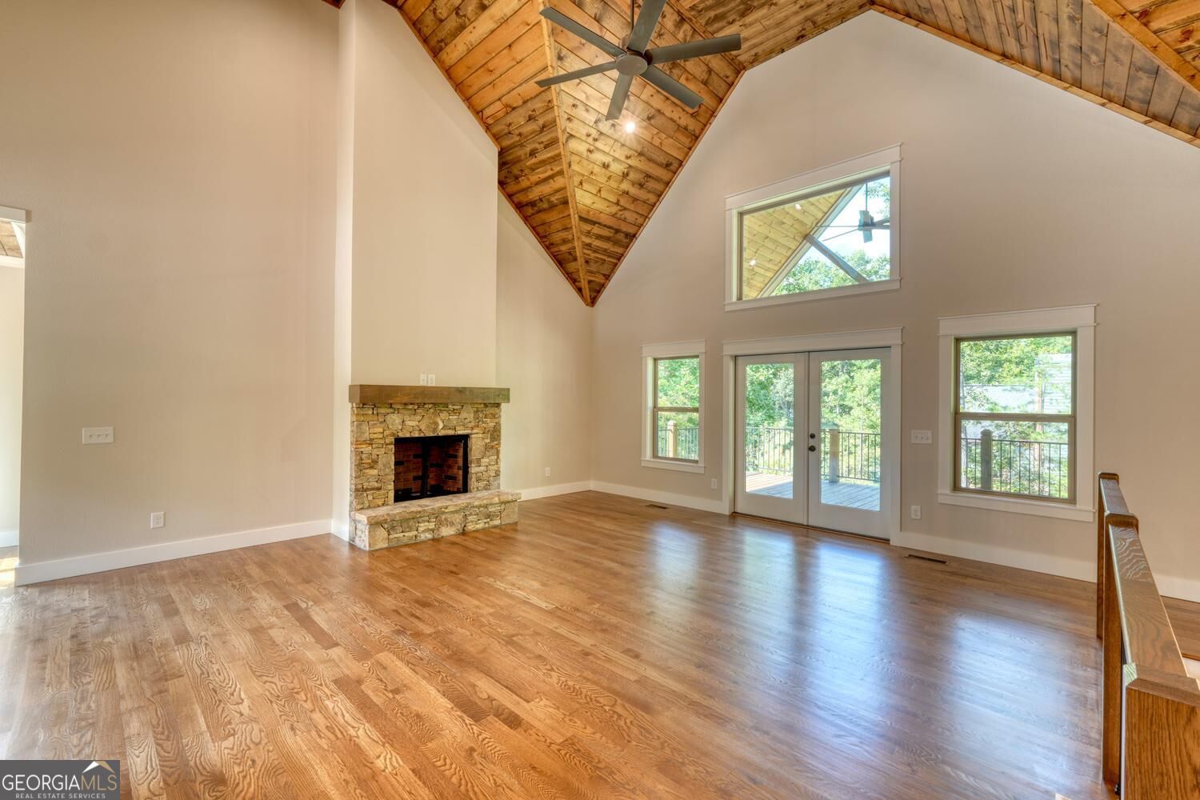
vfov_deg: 77.3
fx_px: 500
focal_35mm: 15
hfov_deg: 100.4
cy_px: 400
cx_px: 600
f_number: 8
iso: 100
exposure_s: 1/1.25
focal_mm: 10
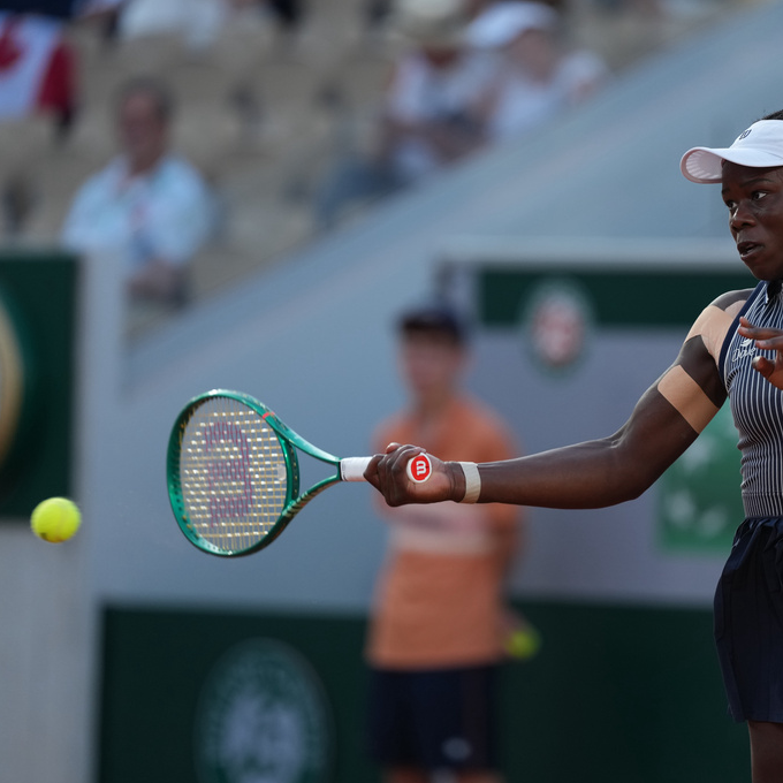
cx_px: 527
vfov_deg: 4.6
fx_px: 9827
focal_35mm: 384
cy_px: 392
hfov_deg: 4.6
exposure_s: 1/2500
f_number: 2.8
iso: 800
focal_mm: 300
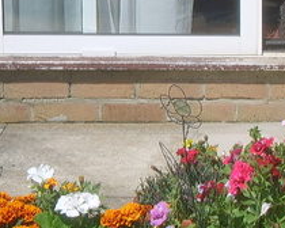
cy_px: 41
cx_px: 274
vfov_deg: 8.7
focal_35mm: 178
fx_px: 1501
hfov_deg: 10.8
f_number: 9.5
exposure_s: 1/92
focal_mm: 22.74
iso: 50
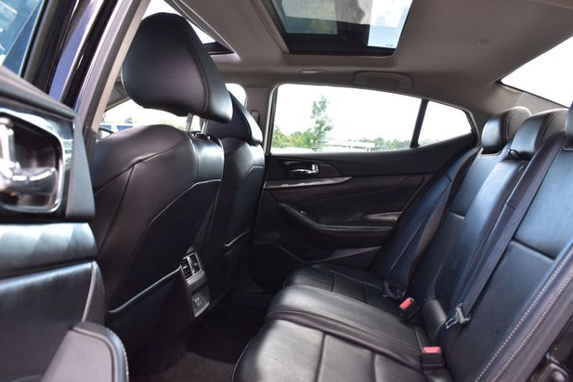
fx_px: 446
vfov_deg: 46.4
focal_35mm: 28
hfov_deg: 65.5
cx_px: 280
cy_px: 196
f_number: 8
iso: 400
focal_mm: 18
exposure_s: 1/50
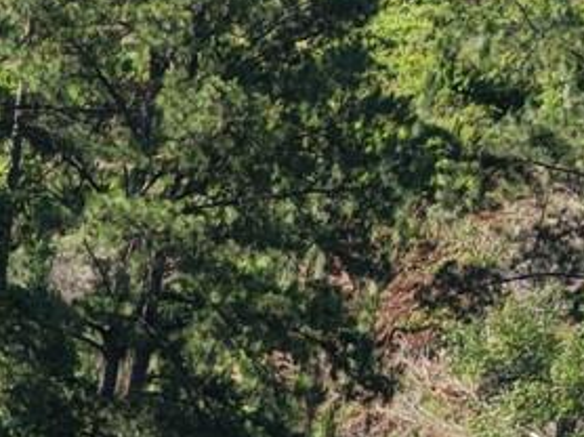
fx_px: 2984
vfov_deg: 7.3
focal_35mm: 177
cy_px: 1349
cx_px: -643
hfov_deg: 10.2
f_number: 1.8
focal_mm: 8.67
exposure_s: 1/160
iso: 100
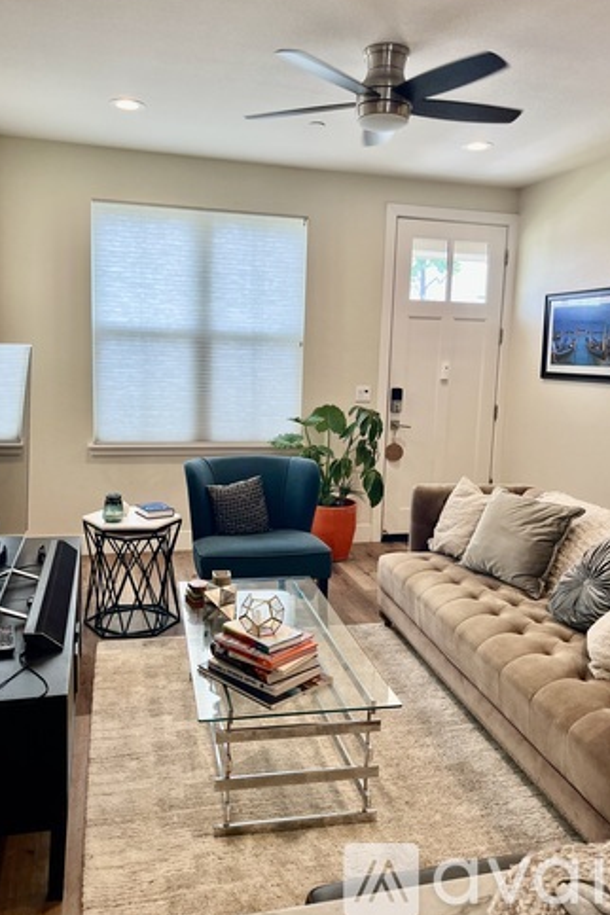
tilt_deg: -8.3
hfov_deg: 46.4
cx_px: 295
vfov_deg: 65.5
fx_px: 712
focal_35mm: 28
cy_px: 445
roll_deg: -1.5
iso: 64
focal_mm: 5.1
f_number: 1.6
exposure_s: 1/120
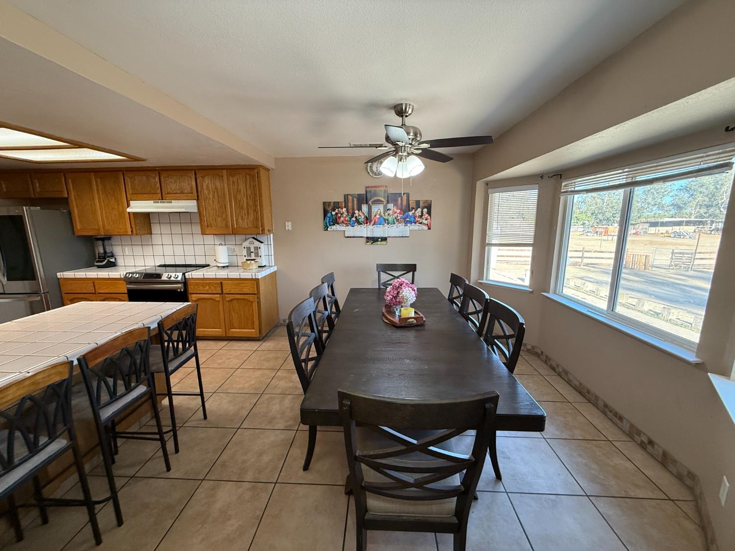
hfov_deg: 102.1
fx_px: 297
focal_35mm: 14
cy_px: 276
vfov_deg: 85.7
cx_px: 368
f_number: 2.2
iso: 250
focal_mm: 2.22
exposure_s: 1/120
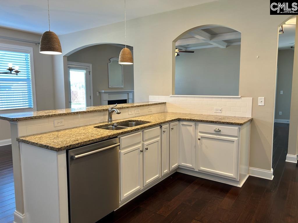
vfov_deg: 53.1
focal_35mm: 26
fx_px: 224
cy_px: 112
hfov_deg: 67.3
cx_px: 149
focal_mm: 5.7
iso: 80
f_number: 1.5
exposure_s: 1/60
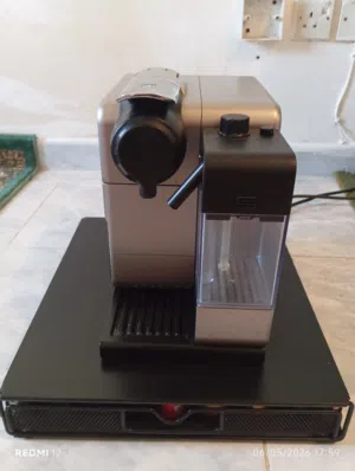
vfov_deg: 63.4
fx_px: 382
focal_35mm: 28
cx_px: 178
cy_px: 236
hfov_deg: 49.9
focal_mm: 4.25
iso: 542
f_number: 1.8
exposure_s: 1/30
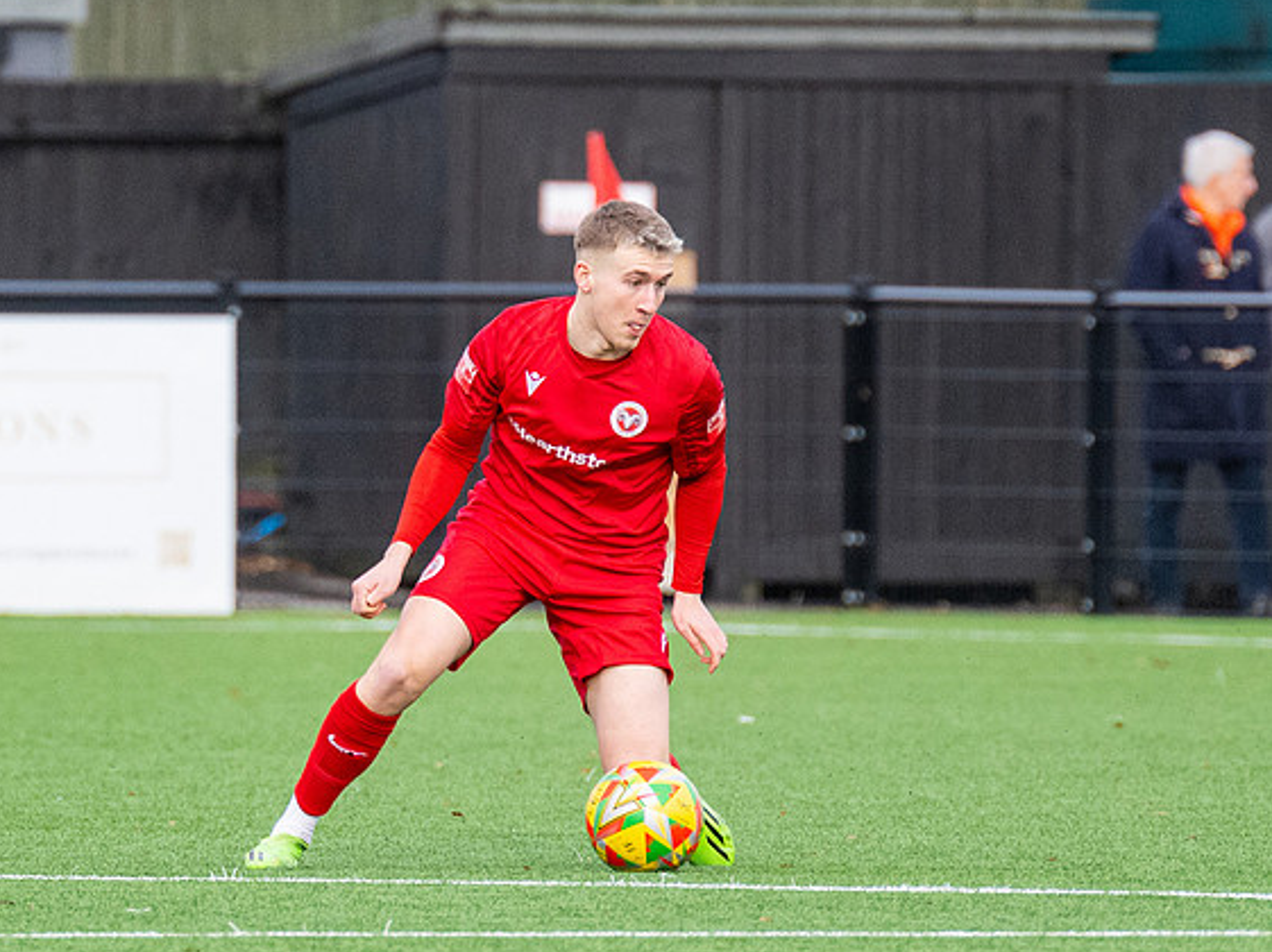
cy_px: 388
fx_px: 34482
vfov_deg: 1.6
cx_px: 367
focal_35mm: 939
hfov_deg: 2.1
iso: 800
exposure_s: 1/1600
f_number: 4
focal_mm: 280
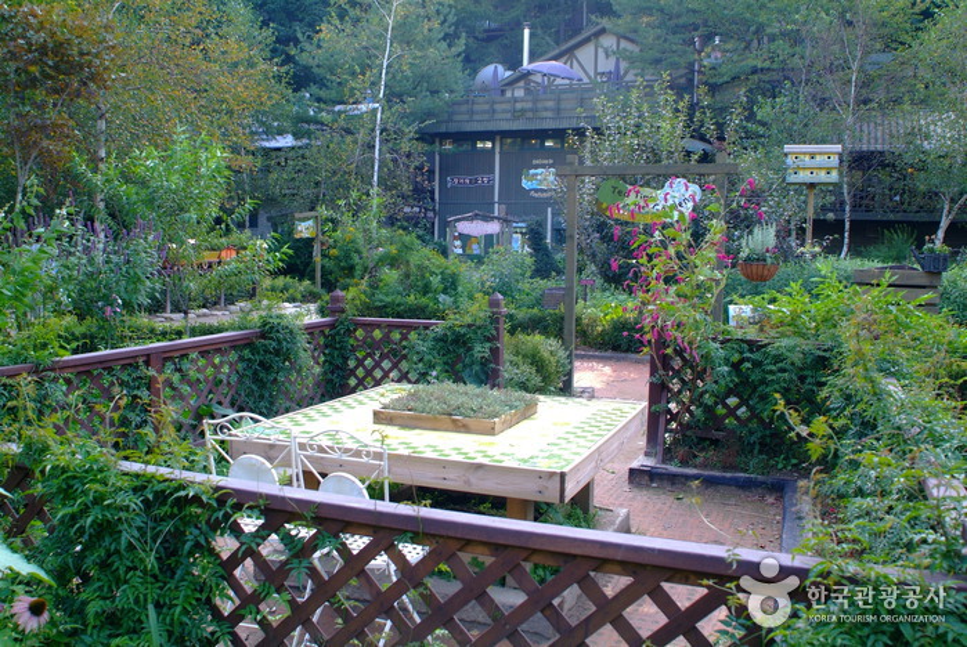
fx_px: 807
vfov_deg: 43.7
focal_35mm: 30
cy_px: 324
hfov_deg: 61.9
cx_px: 484
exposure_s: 1/125
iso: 400
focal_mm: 20
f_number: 5.6
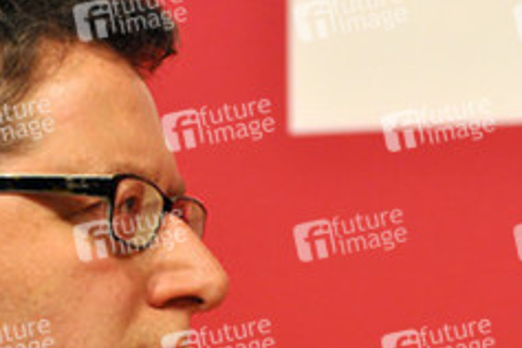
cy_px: 291
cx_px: 159
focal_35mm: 569
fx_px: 8250
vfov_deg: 2.4
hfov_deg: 3.6
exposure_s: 1/125
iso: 2000
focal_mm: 200
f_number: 7.1
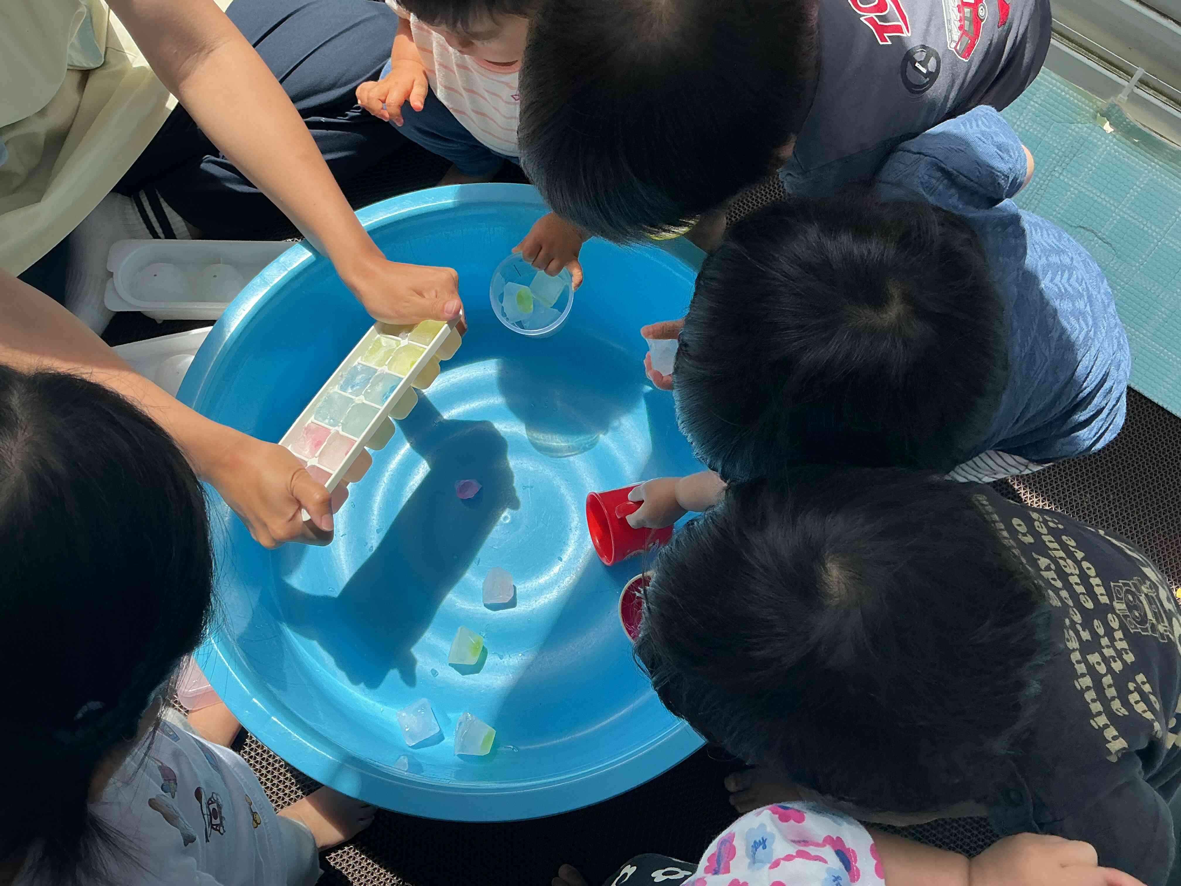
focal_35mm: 29
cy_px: 443
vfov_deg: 48.2
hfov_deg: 61.7
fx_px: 989
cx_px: 590
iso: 25
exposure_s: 1/962
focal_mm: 3
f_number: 1.8
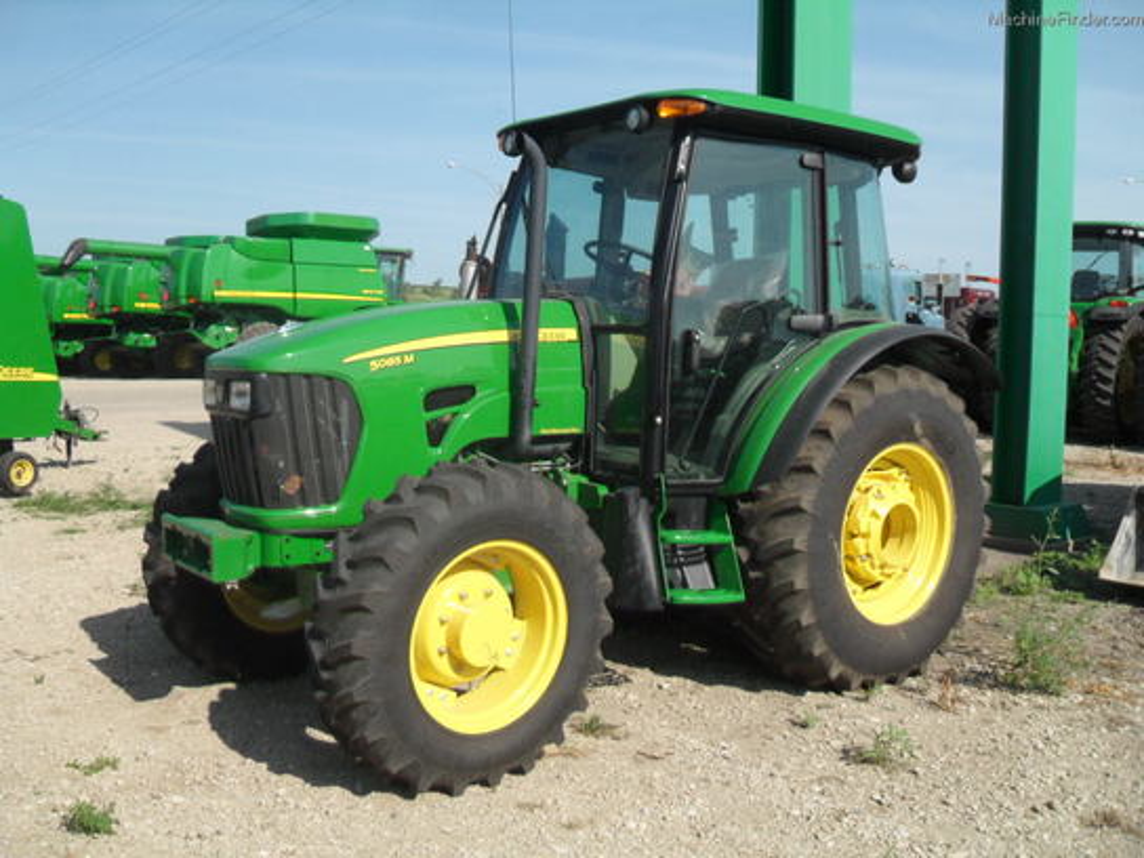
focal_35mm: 35
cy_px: 429
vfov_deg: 40.7
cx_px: 572
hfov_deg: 52.6
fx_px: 1157
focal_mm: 6.2
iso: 100
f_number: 8.9
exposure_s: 1/180
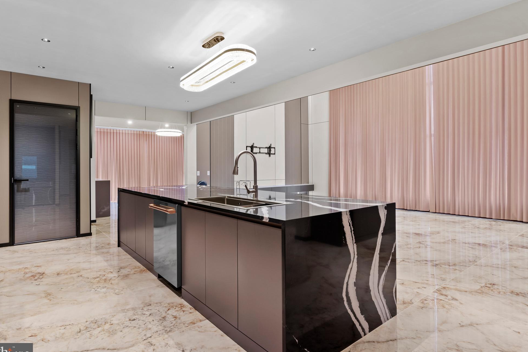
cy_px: 177
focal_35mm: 19
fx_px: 279
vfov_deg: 64.5
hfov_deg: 86.8
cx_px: 251
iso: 500
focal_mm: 18
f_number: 8
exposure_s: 1/6
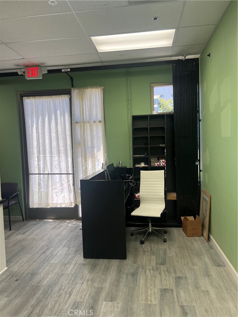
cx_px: 119
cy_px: 158
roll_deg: -0.5
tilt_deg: -1.6
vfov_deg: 67.3
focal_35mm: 26
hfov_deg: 53.1
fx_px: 238
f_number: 1.5
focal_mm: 5.7
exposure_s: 1/120
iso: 50
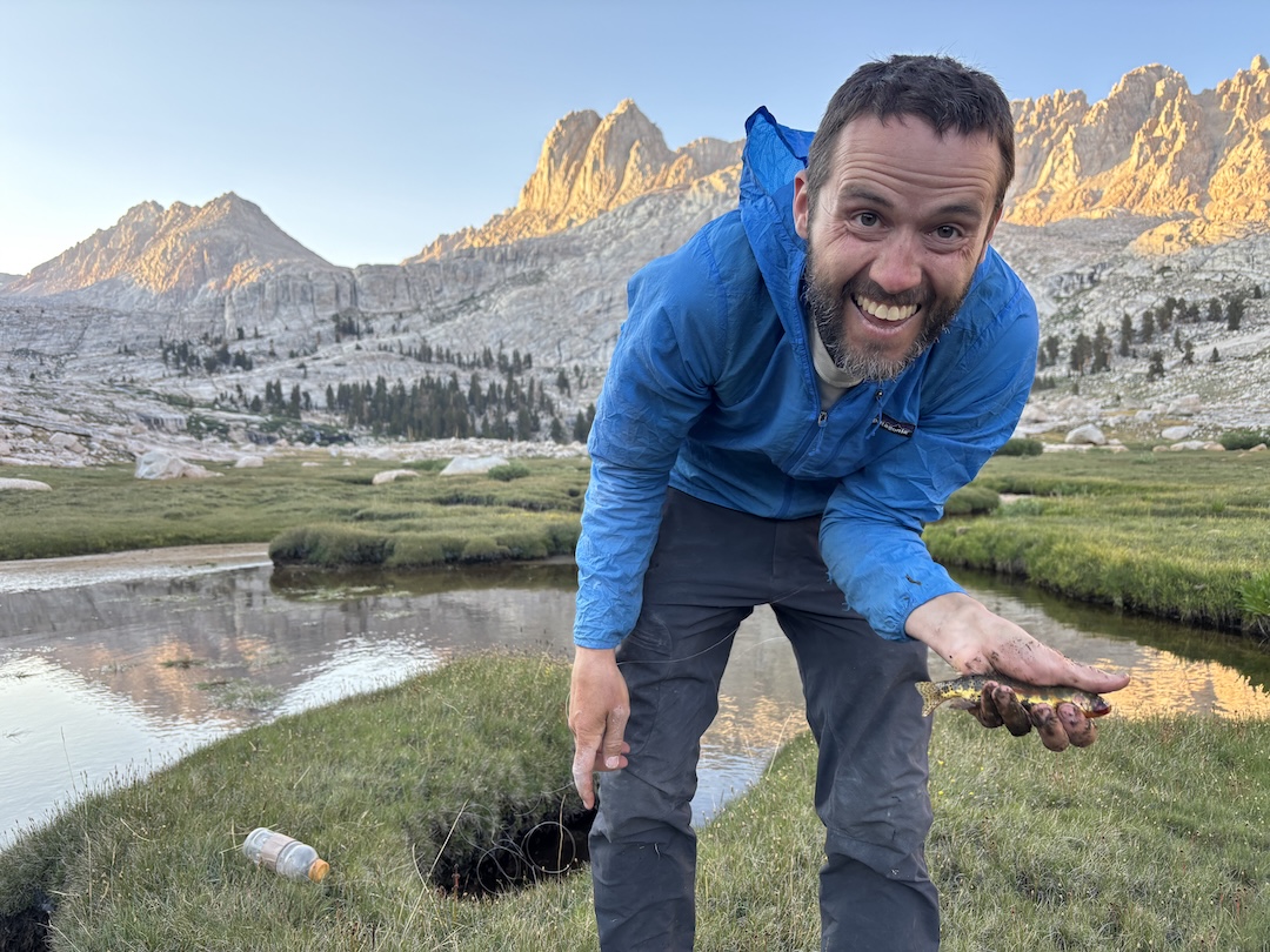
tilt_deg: -2.2
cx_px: 635
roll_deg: +1.3
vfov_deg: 53.1
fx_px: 954
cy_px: 476
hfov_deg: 67.3
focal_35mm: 26
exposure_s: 1/165
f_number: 1.6
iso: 40
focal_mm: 5.96
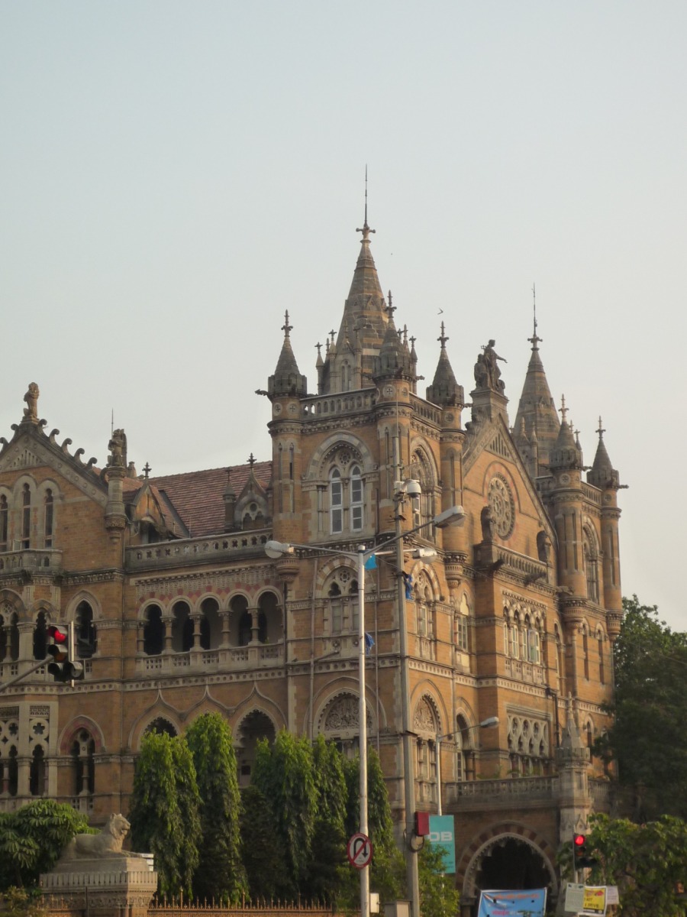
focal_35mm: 84
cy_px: 458
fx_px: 2223
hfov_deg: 17.6
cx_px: 344
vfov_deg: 23.3
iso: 160
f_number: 4.9
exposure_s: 1/320
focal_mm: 12.2
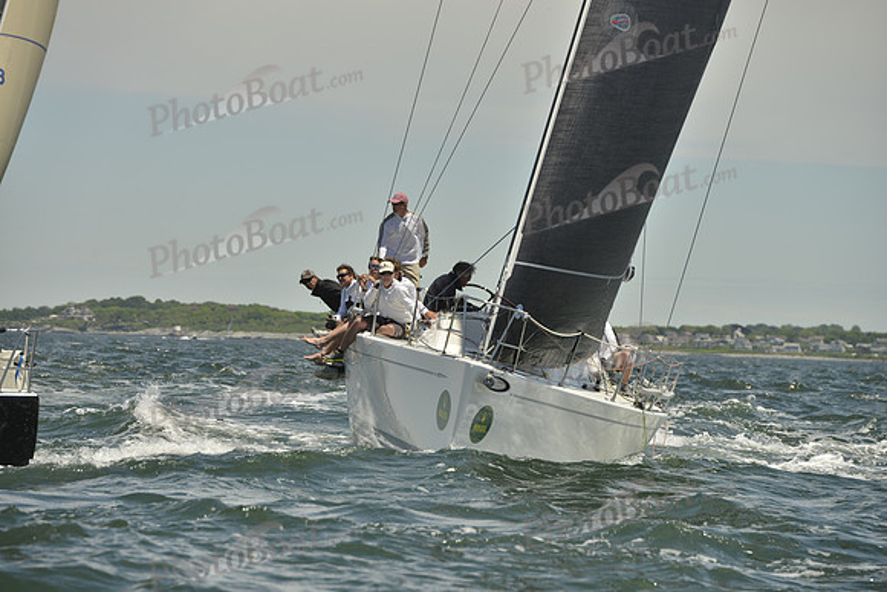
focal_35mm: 200
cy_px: 296
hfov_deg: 10.3
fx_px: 4929
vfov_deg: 6.9
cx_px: 444
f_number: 9
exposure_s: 1/1600
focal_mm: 200
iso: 280
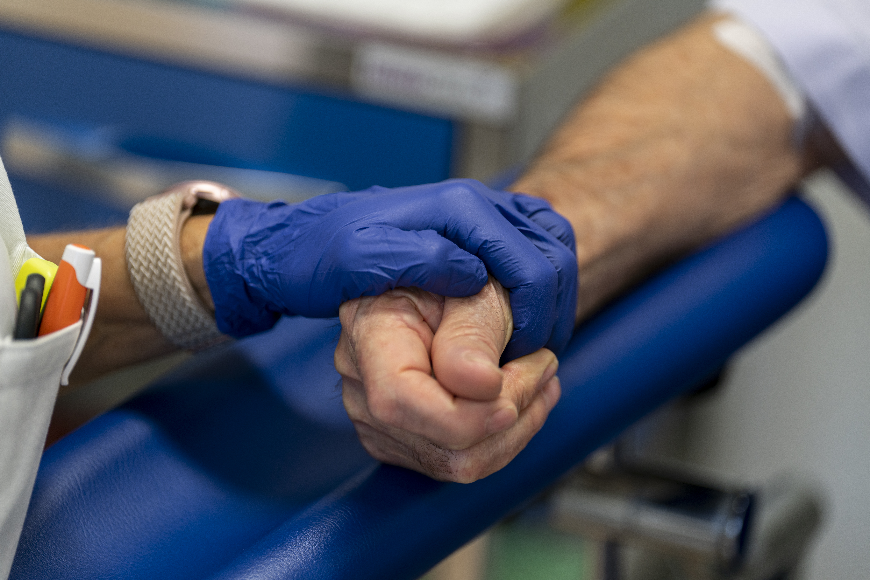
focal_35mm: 162
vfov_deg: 8.5
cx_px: 435
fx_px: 3915
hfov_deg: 12.7
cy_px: 290
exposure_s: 1/125
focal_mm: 162
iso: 400
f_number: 2.8
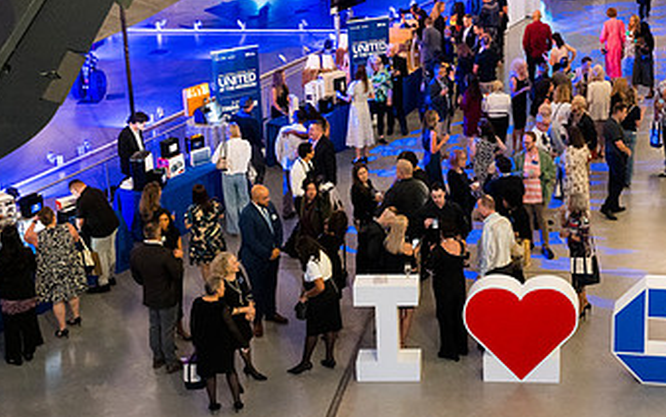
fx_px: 1107
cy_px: 88
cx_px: 542
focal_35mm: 61
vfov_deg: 21.1
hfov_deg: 32.5
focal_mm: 35
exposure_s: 1/50
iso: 4000
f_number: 4
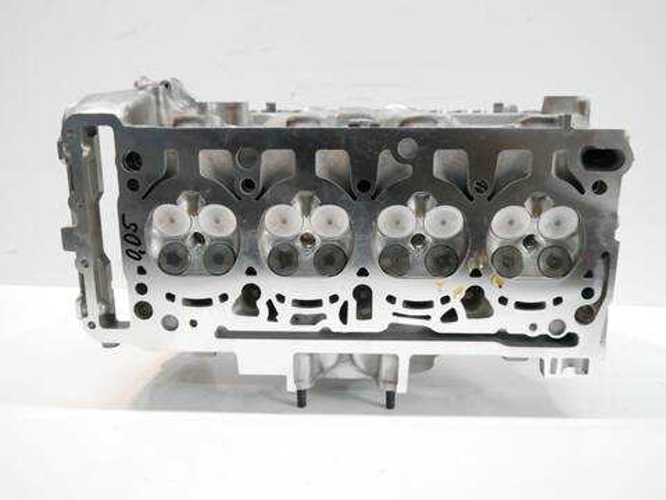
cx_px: 333
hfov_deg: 60.0
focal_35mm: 30
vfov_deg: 46.8
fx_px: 577
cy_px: 250
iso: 1000
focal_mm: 15
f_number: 3.6
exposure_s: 1/125
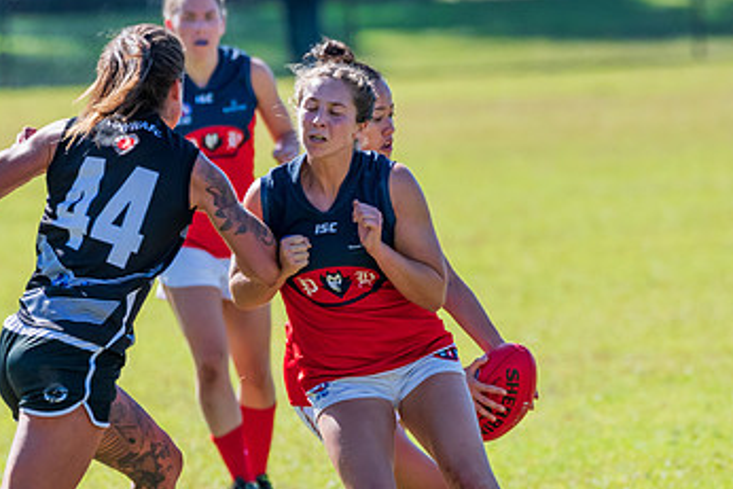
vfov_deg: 1.7
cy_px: 266
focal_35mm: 819
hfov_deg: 2.5
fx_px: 16682
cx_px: 425
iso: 800
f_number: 6
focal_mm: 400
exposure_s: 1/2000
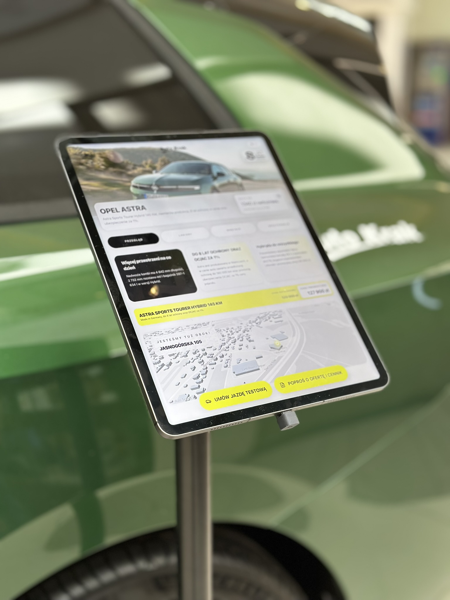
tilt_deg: -15.8
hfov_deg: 30.3
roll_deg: -0.7
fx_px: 832
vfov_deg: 39.7
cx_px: 225
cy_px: 300
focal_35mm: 48
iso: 80
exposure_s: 1/100
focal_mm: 6.86
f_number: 1.78
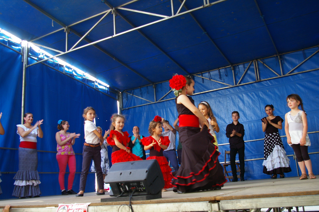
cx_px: 160
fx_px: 319
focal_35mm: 36
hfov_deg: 53.2
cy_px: 106
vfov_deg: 36.8
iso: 400
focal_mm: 24
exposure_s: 1/30
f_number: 5.6
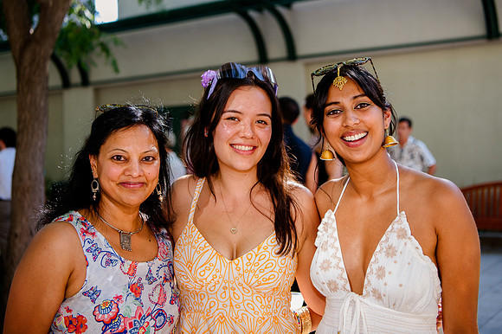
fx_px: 703
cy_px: 123
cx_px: 262
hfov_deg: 39.3
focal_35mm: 50
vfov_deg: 26.6
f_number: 2.8
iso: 200
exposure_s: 1/250
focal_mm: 40
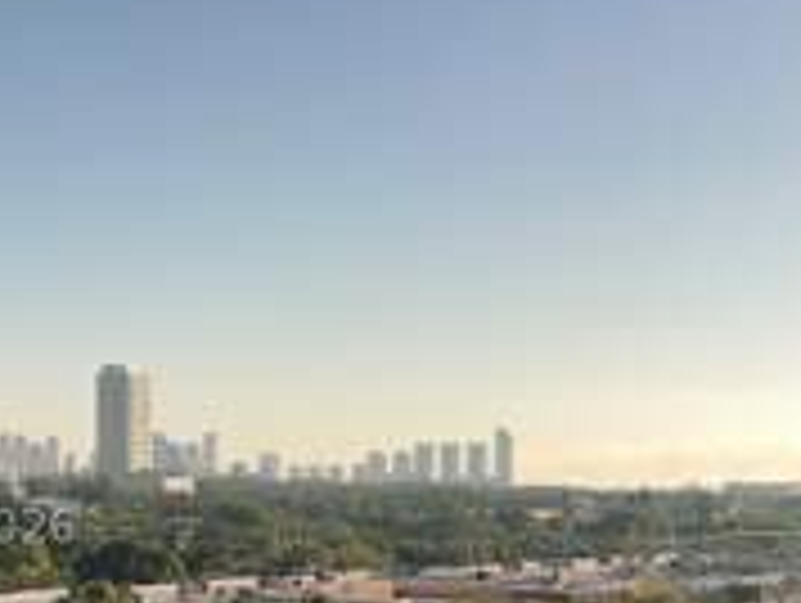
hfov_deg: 27.7
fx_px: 1622
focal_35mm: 70
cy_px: 526
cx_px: 490
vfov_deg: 20.7
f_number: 1.5
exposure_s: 1/8696
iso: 64
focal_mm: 5.7
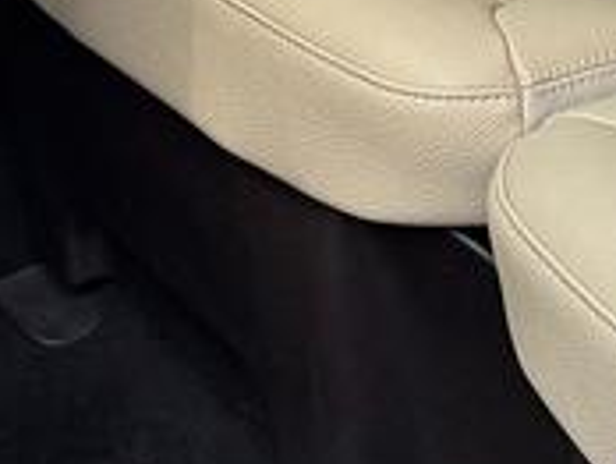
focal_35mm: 191
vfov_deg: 7.7
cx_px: 216
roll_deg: -2.1
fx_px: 3404
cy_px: -227
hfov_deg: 10.3
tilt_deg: -22.3
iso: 64
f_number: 1.6
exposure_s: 1/125
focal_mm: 5.96
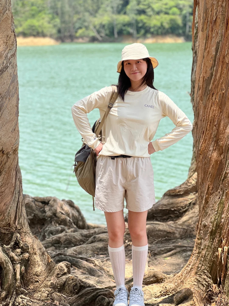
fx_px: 679
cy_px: 153
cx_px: 114
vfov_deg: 25.3
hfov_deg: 19.1
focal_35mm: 77
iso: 25
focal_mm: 9
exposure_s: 1/254
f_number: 2.8
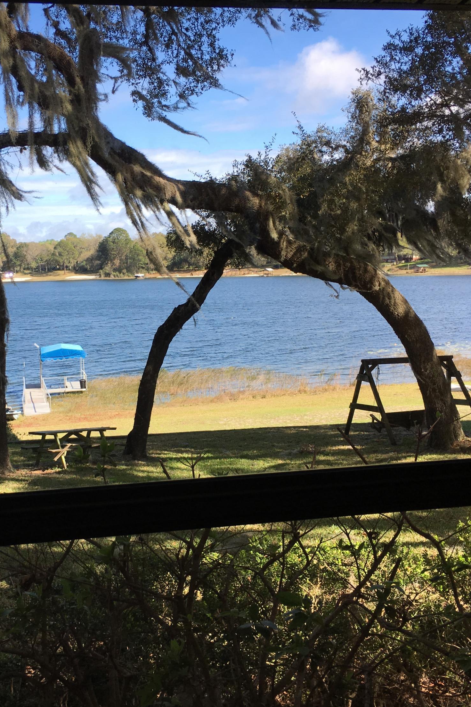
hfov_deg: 32.3
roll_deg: +1.2
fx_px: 805
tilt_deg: -8.0
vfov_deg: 47.4
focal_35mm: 41
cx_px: 151
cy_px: 359
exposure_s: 1/705
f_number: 2.2
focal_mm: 4.15
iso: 32
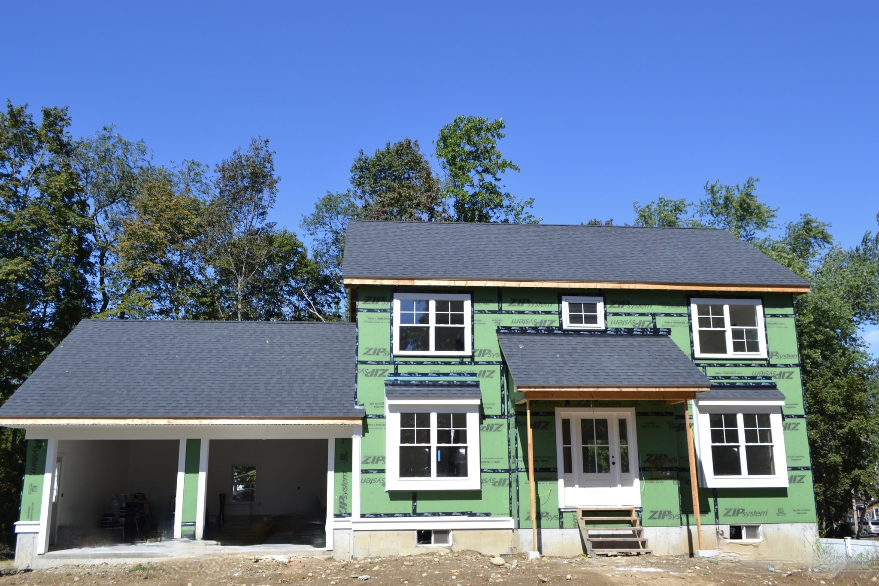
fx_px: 732
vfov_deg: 43.6
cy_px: 293
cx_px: 440
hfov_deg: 61.9
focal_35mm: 30
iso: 100
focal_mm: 20
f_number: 7.1
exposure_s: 1/200
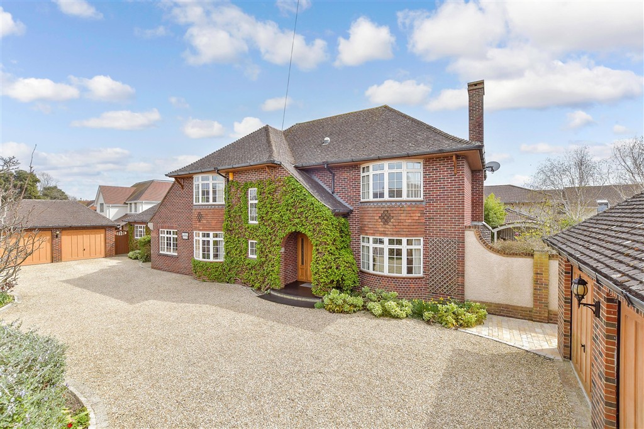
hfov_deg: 100.4
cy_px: 214
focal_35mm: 15
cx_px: 322
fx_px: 268
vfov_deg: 77.3
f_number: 7.1
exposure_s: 1/1000
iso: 500
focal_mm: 10
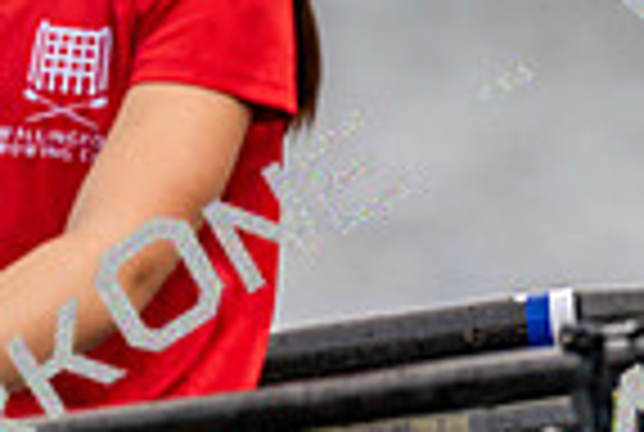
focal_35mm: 2430
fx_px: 43560
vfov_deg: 0.6
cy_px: 61
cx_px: 1162
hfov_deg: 0.8
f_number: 4
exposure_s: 1/2500
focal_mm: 600
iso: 360
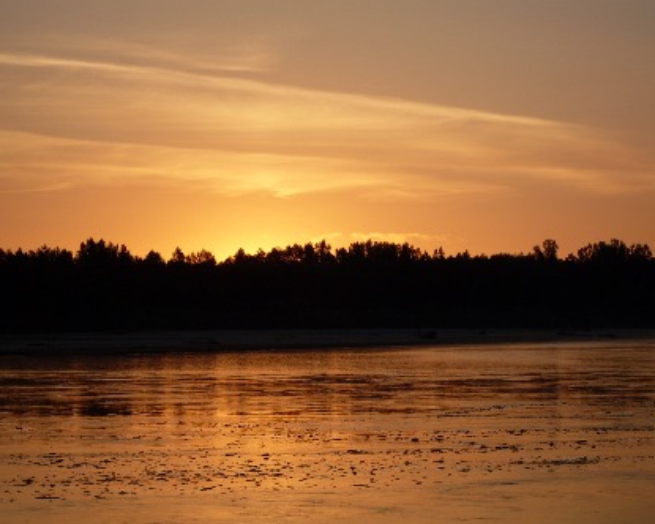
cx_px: 342
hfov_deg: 16.0
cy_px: 264
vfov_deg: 12.9
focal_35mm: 120
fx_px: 2326
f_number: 5.2
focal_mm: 18.9
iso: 80
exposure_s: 1/500
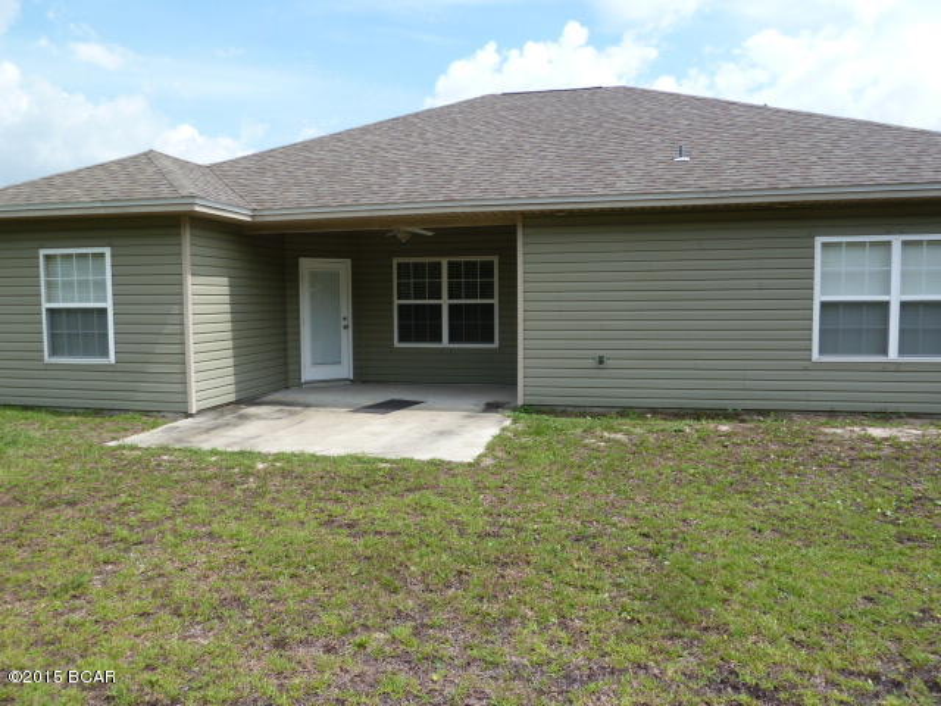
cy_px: 353
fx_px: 680
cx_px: 470
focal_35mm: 25
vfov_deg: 54.9
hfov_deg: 69.4
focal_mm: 4.1
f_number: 4
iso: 80
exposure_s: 1/400
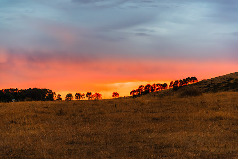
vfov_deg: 11.4
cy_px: 80
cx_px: 119
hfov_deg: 17.1
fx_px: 793
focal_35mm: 120
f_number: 4
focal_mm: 80
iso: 800
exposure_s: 1/40
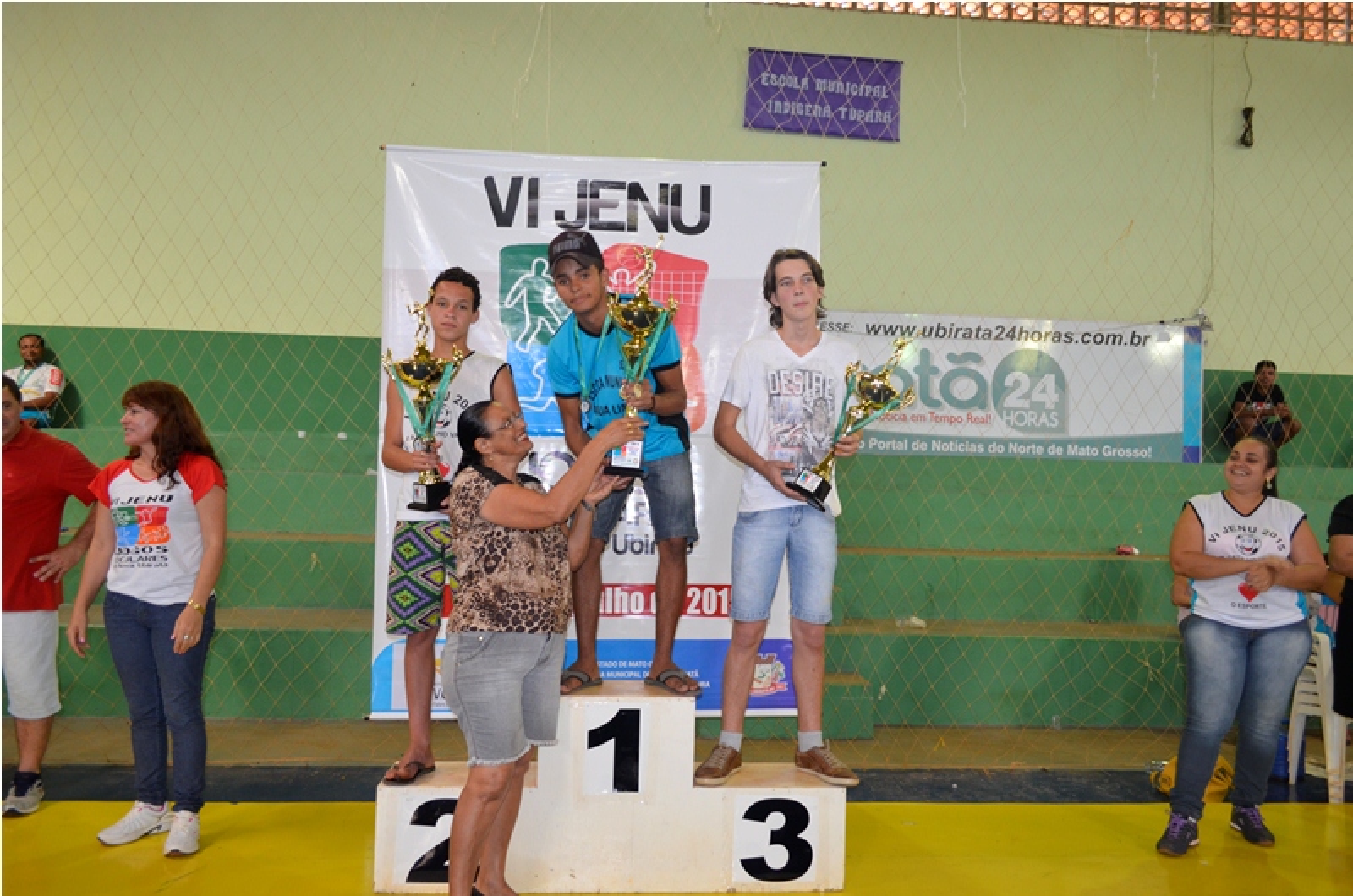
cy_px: 448
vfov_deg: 47.7
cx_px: 676
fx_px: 1013
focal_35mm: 27
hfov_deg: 67.5
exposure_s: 1/60
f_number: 3.5
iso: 800
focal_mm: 18
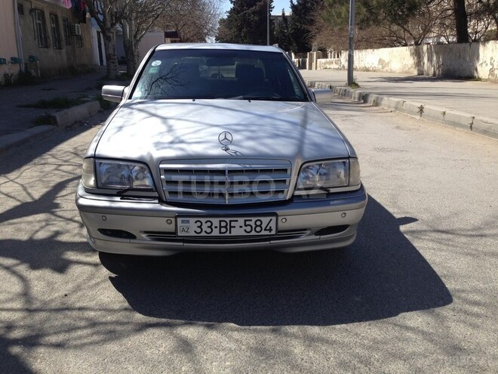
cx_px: 249
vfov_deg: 42.9
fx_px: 475
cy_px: 187
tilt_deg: -14.9
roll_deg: +1.2
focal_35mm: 33
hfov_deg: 55.4
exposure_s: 1/1323
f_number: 2.4
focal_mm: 4.12
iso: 50
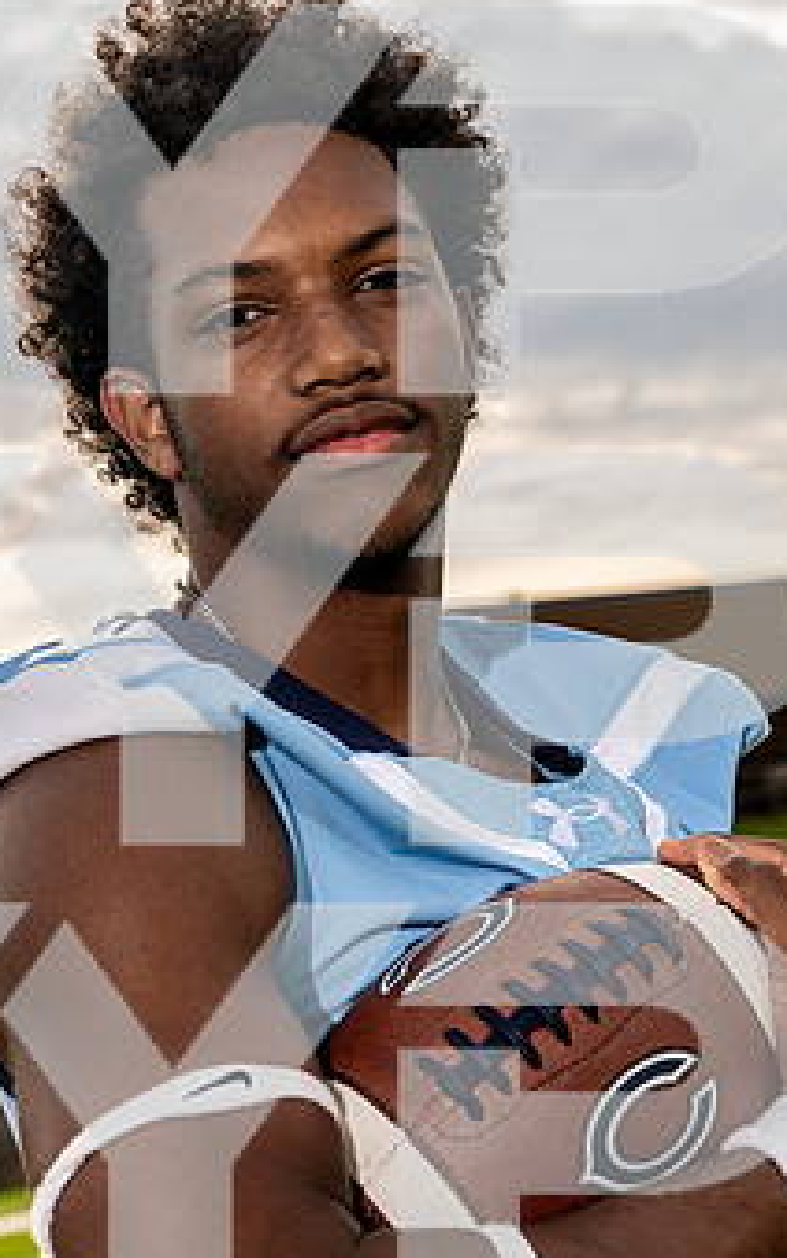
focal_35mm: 82
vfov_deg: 25.2
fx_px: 2813
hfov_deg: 15.9
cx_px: 338
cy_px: 651
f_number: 5.6
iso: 100
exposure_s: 1/250
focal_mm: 47
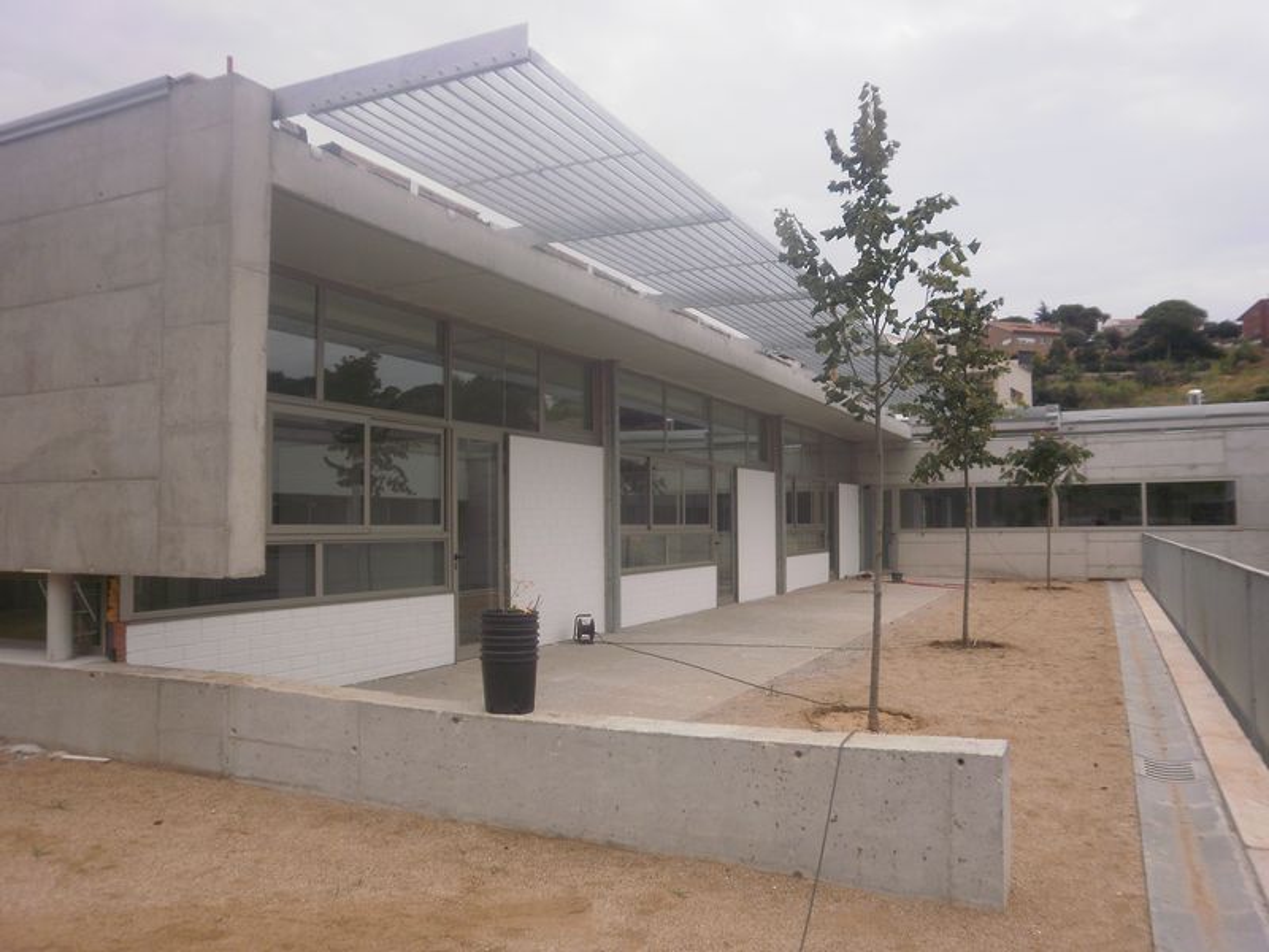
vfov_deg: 53.1
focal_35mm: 26
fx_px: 953
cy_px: 476
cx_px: 634
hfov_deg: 67.3
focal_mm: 4.65
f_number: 7.8
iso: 100
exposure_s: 1/160
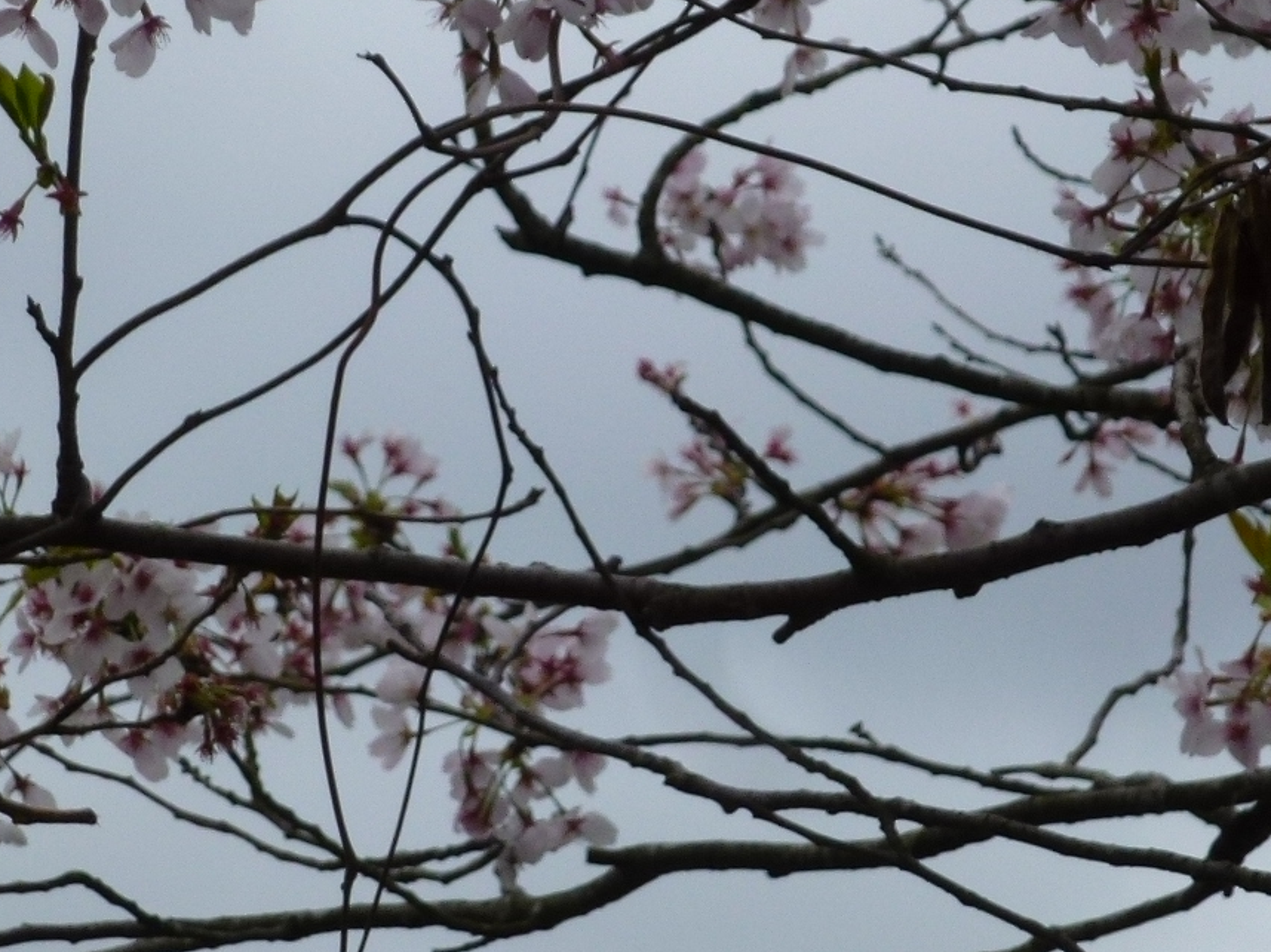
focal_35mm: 471
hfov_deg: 4.2
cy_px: 351
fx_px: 17287
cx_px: 524
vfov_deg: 3.2
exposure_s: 1/320
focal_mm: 35.2
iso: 100
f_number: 5.5
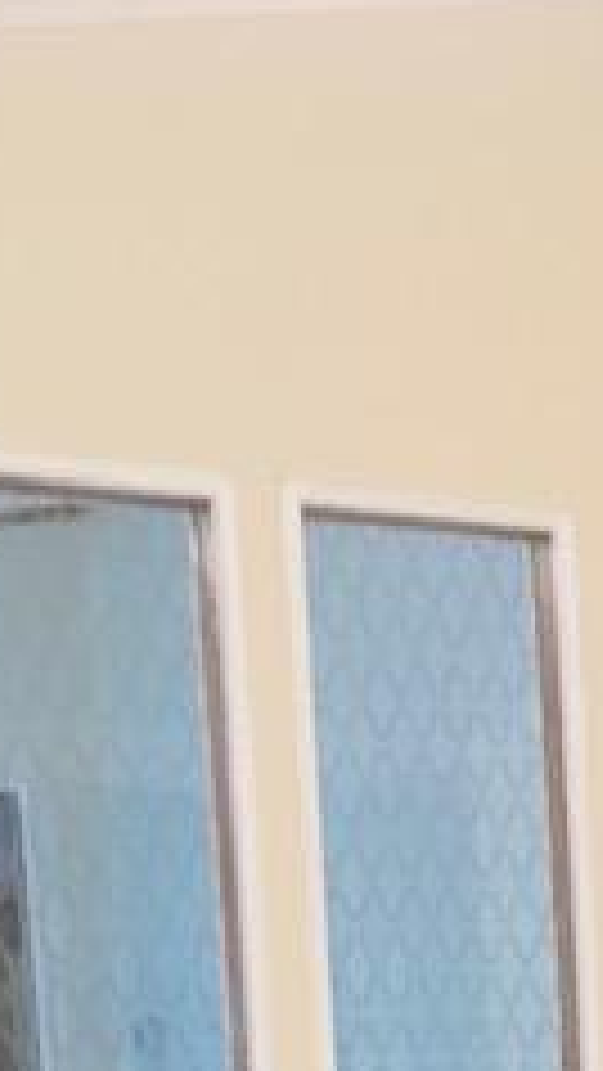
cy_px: 1390
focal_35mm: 85
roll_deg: +1.4
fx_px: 2414
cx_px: 796
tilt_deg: -10.0
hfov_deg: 13.7
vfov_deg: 22.4
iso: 200
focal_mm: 4.15
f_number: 2.2
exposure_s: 1/17
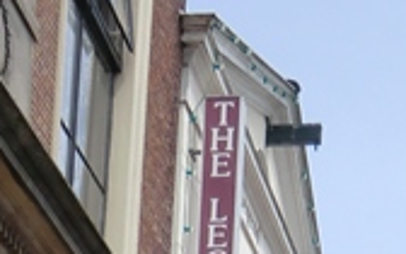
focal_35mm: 121
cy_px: 806
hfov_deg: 16.9
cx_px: 394
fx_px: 1339
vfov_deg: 8.6
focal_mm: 4.3
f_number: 3.2
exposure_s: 1/800
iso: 64
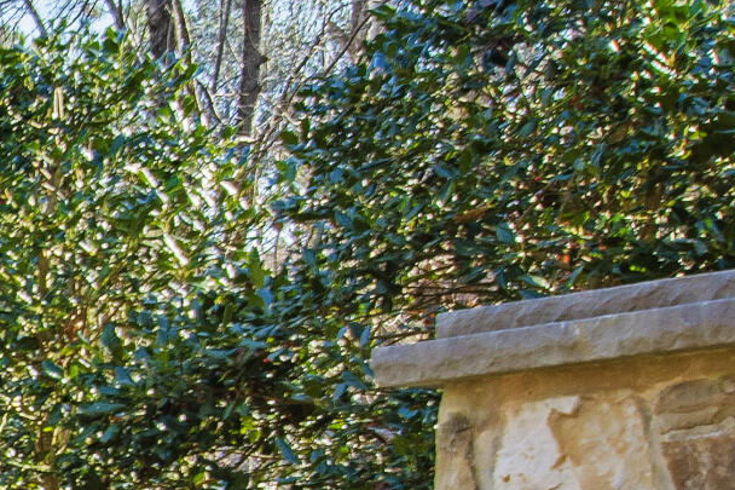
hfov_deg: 12.2
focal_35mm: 148
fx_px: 3021
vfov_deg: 9.1
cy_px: 657
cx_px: -766
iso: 100
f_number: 7.1
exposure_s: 1/40
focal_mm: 20
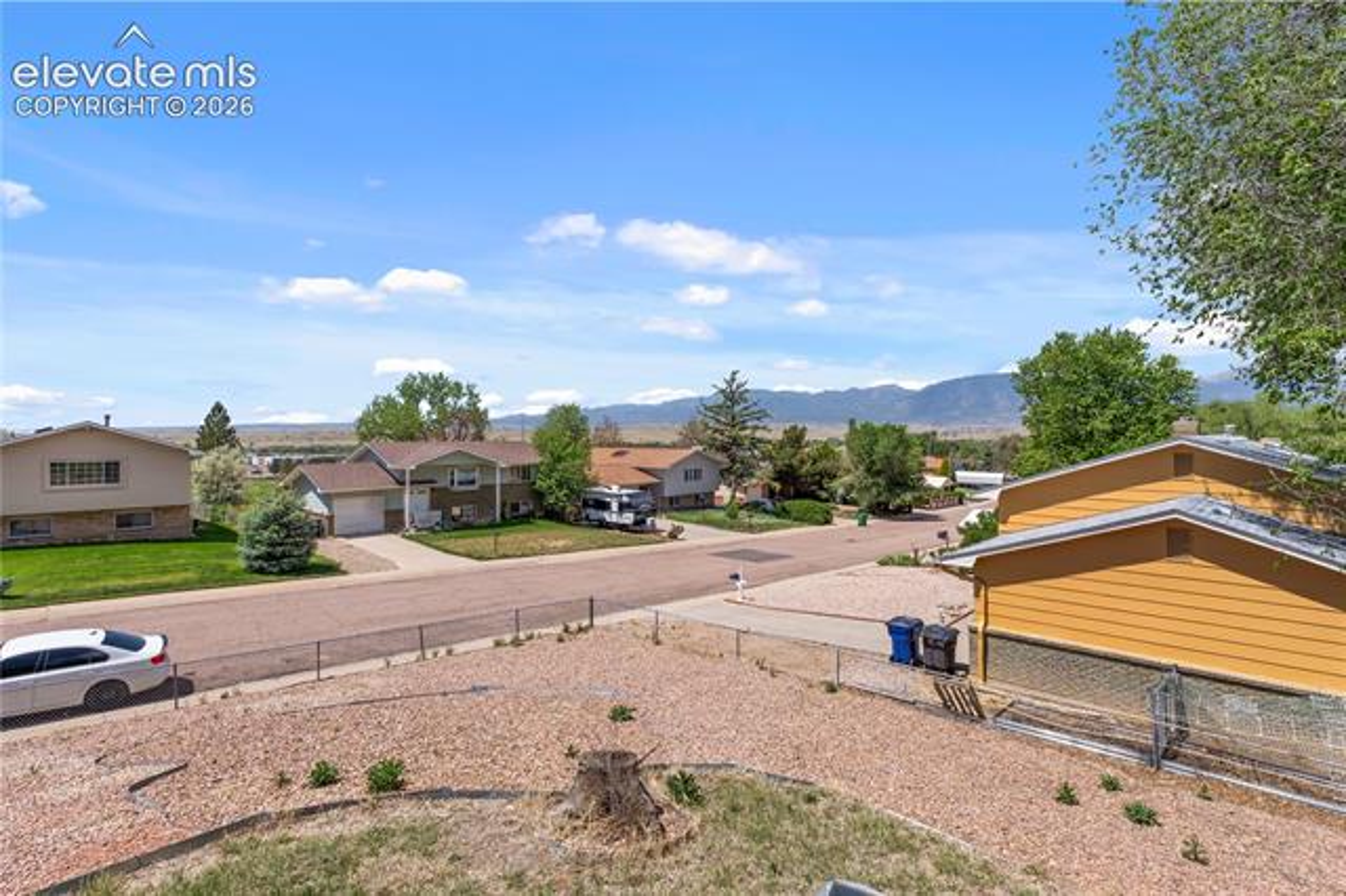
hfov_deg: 95.0
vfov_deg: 72.0
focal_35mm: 16
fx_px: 617
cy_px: 448
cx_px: 673
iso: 100
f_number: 8
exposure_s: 1/200
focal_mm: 11
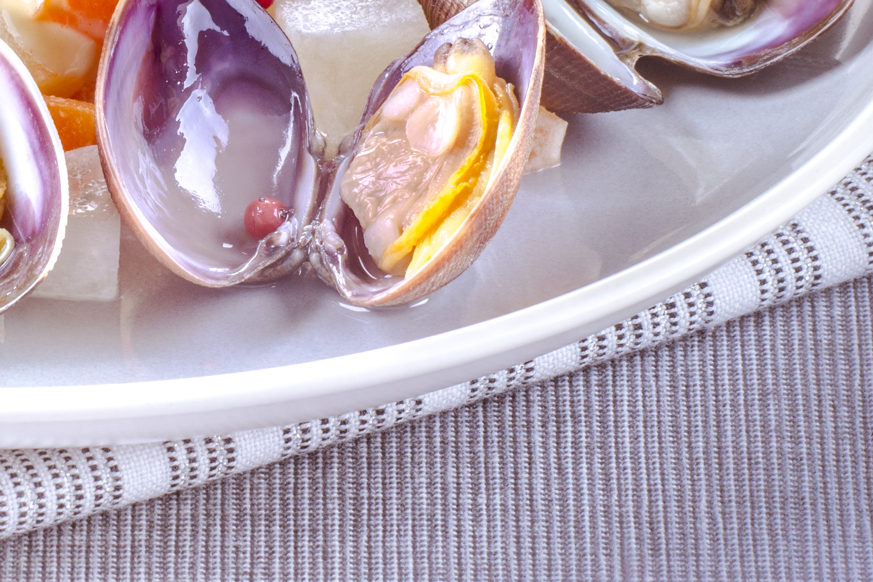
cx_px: -83
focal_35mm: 473
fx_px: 11473
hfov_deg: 4.3
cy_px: -53
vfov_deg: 2.9
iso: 100
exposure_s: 1/100
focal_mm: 130
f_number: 16
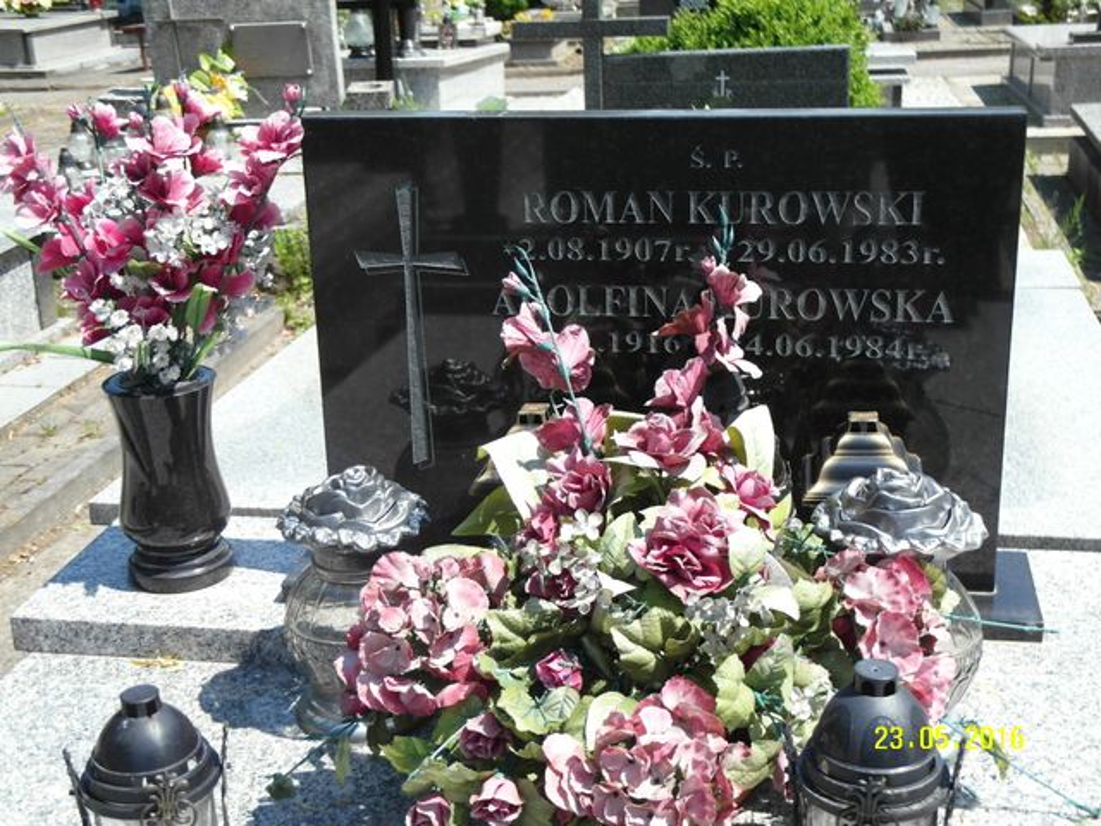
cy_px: 413
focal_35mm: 49
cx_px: 550
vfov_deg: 29.7
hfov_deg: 38.9
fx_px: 1558
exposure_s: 1/1500
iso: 80
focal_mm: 10.6
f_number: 2.2
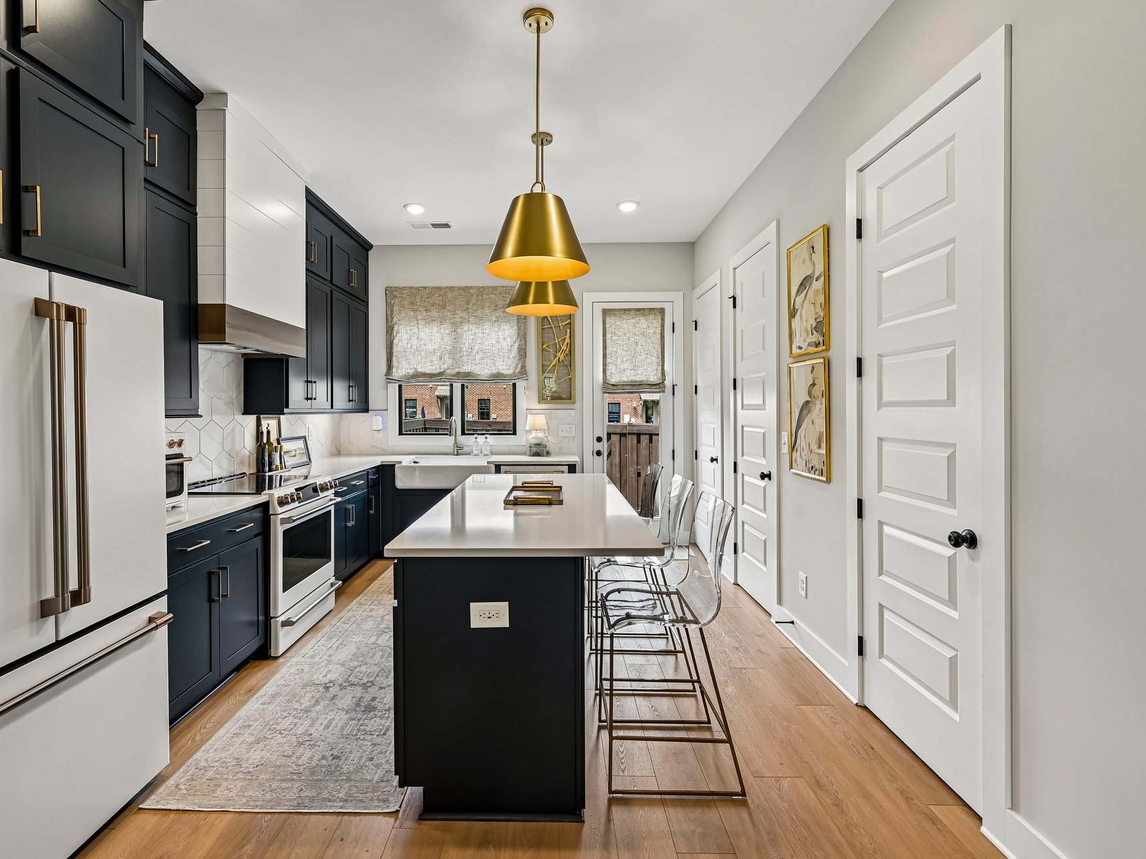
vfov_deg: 78.0
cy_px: 409
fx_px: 530
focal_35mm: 16
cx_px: 539
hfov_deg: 94.4
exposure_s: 1/60
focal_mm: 14
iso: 400
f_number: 8
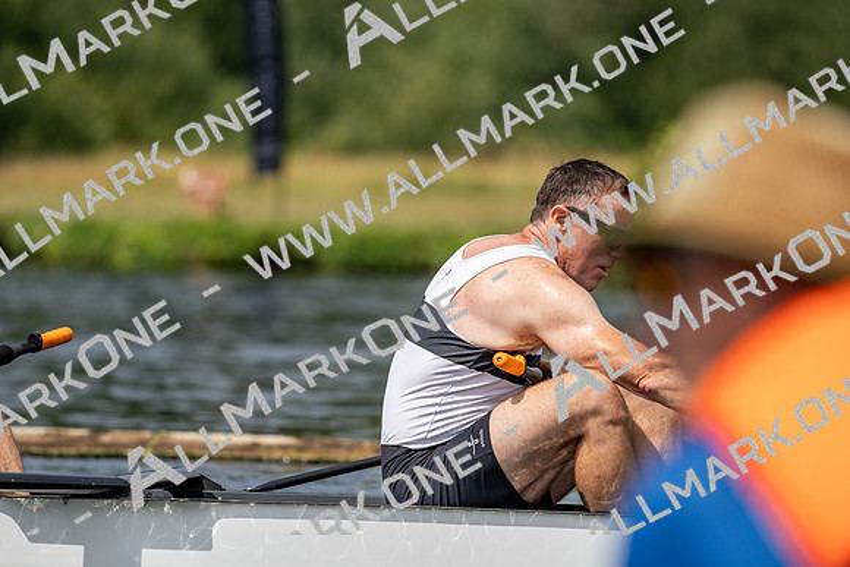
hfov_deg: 5.6
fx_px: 8761
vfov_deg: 3.7
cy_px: 284
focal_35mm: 371
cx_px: 425
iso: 200
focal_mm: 371
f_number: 6.3
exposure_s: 1/1600
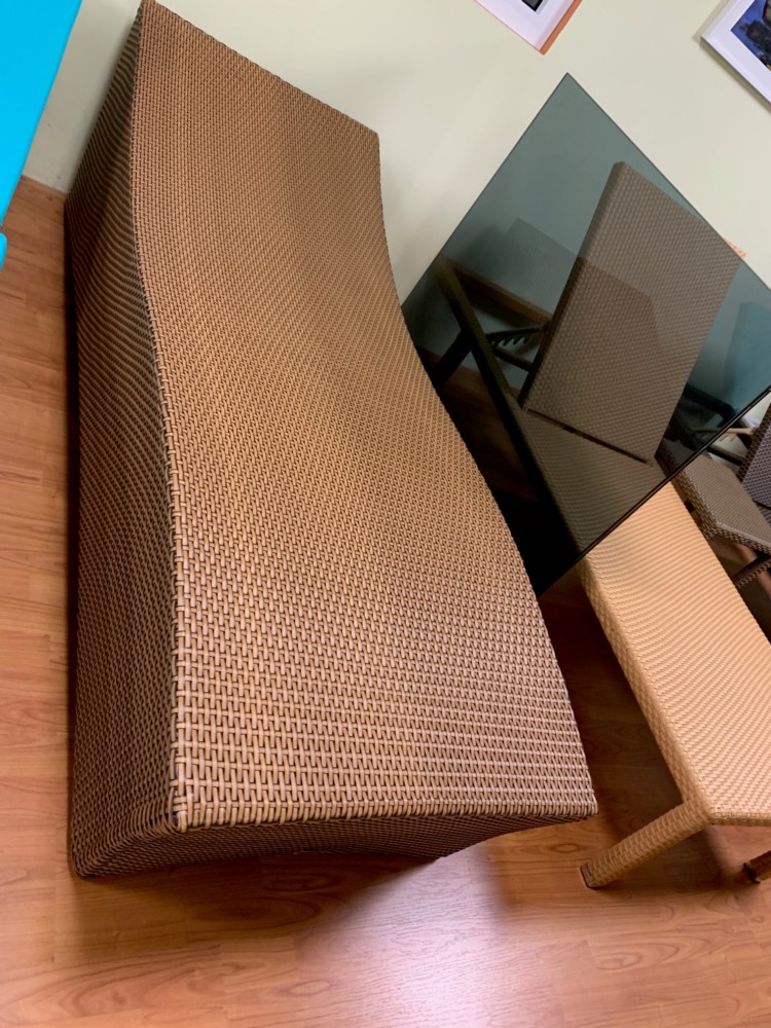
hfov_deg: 53.1
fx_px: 772
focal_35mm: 26
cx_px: 386
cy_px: 514
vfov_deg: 67.3
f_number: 1.8
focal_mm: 4.25
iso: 200
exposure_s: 1/50
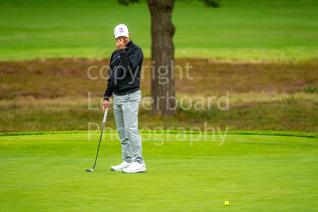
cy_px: 106
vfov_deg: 4.6
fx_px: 2650
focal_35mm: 300
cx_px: 159
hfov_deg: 6.9
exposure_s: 1/1600
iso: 800
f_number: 4
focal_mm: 300
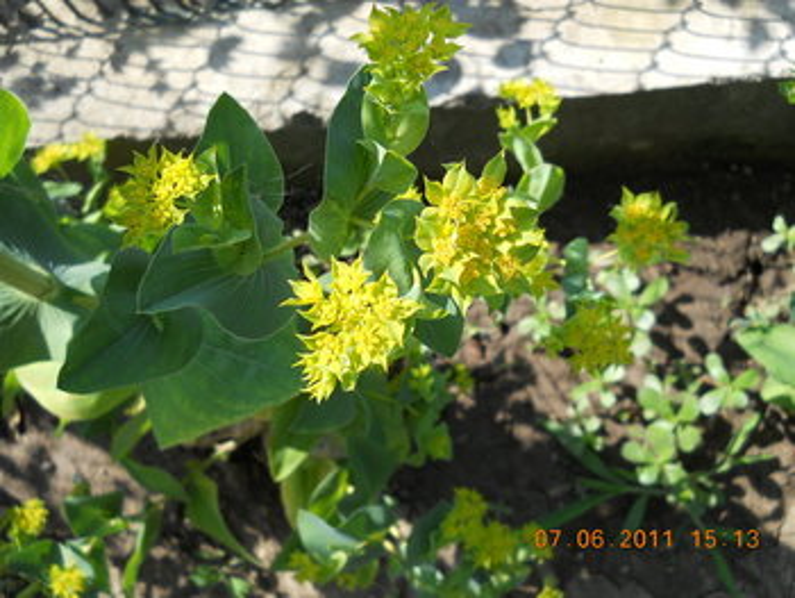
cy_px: 299
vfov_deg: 35.2
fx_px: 942
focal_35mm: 41
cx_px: 398
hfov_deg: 45.7
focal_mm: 6.72
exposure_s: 1/400
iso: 80
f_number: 3.1
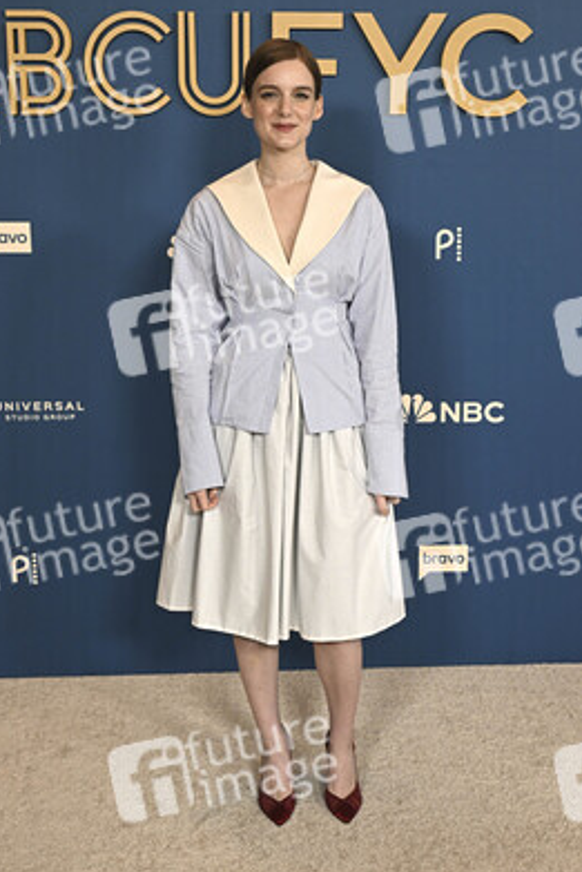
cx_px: 288
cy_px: 435
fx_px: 1163
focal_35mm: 48
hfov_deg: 28.1
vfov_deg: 41.1
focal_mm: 47
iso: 2000
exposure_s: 1/320
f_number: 5.6
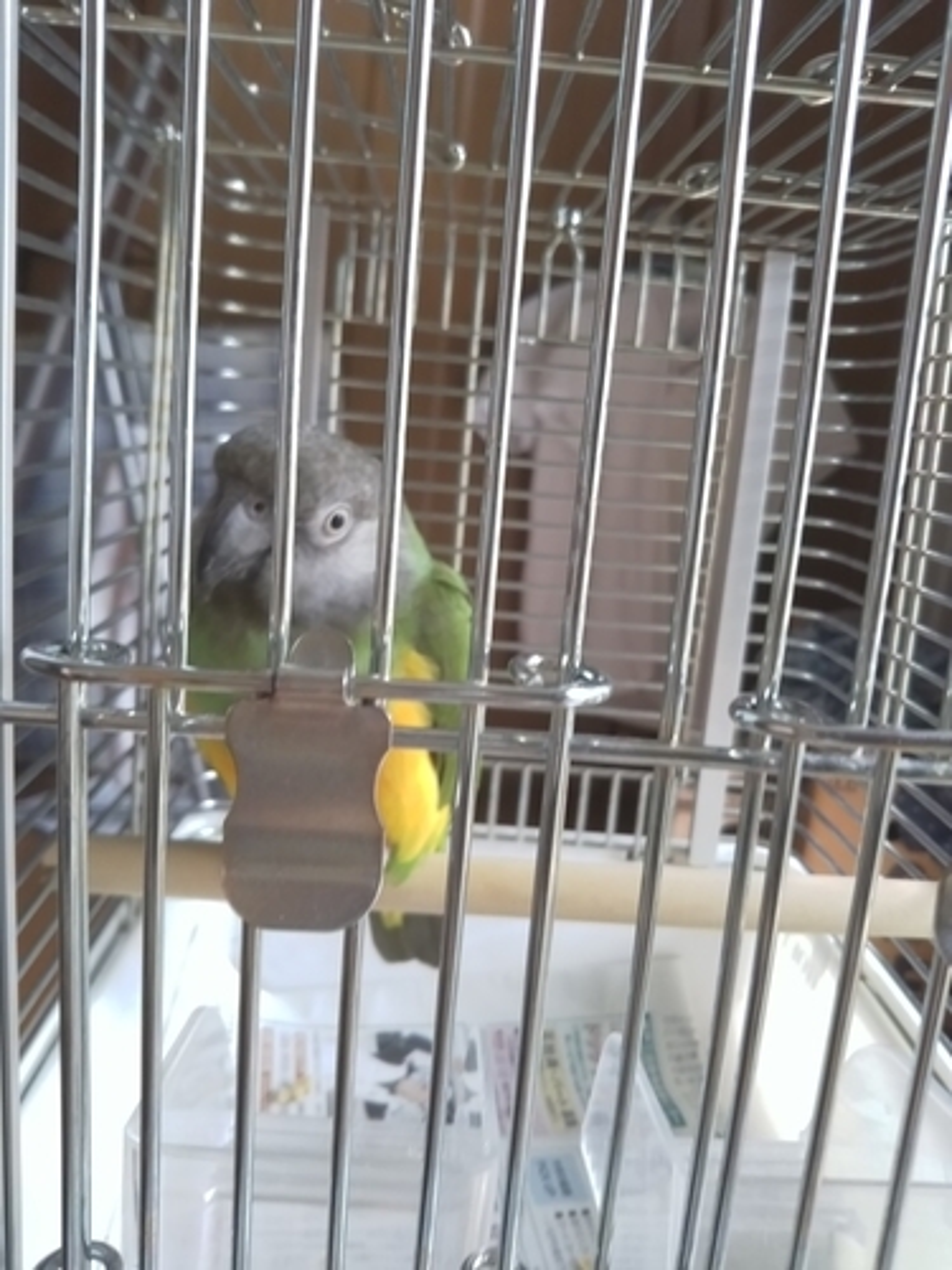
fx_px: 1100
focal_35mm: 30
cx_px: 476
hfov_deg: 46.8
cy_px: 635
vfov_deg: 60.0
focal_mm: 4
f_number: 2.2
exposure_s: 1/30
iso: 100
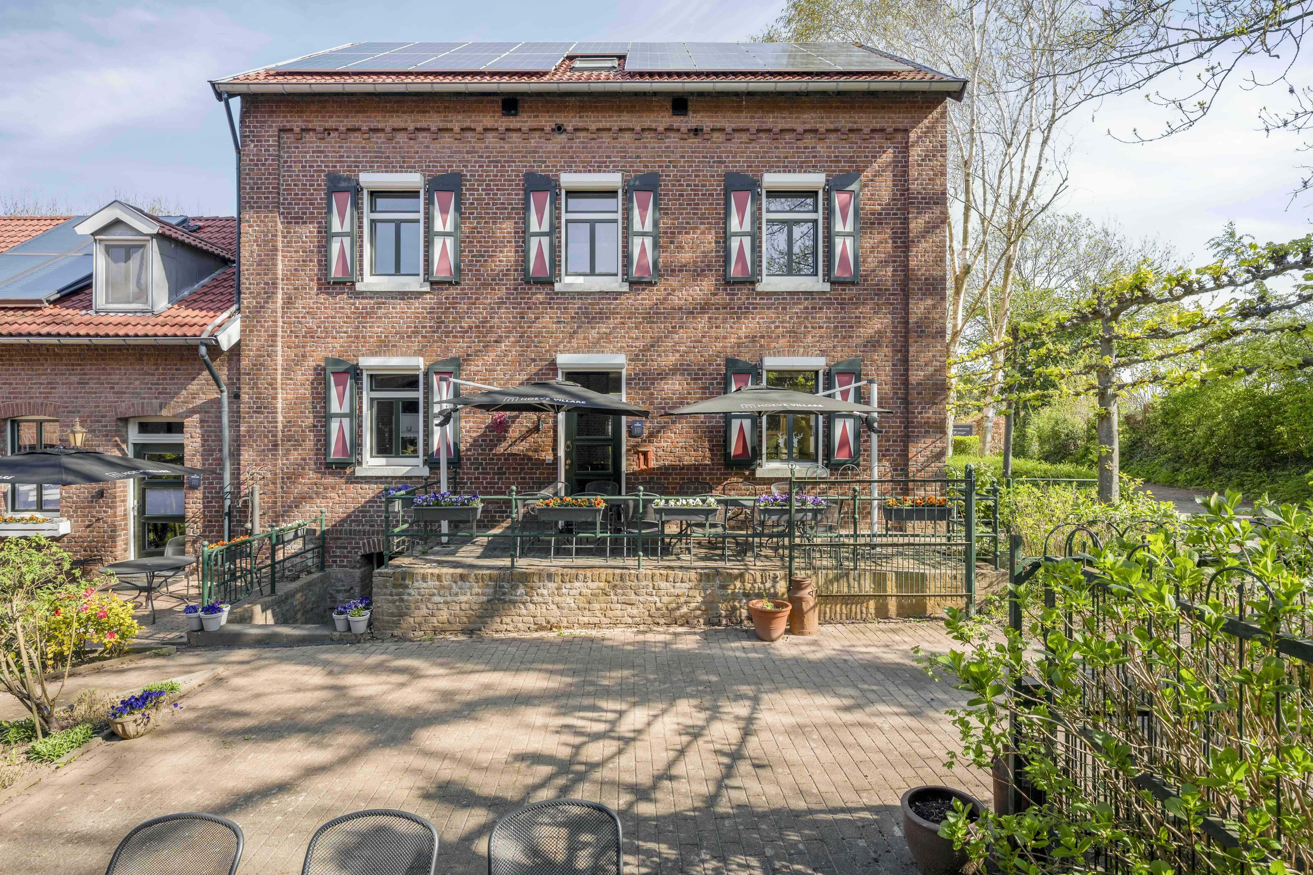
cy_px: 438
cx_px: 656
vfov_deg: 68.9
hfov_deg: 91.6
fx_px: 638
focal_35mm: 18
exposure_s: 1/250
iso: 250
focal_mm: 17.5
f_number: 8
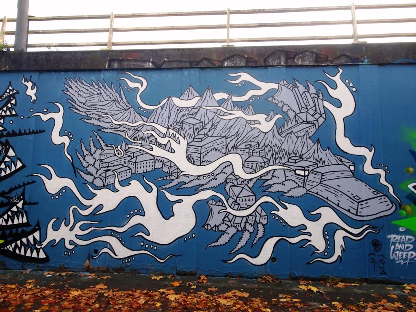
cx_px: 208
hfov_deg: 71.6
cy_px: 156
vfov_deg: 56.8
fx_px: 288
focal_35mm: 24
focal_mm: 4.1
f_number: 3.5
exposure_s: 1/80
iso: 80
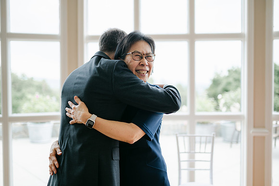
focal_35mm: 35
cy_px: 93
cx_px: 140
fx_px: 271
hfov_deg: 54.5
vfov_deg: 37.8
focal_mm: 35
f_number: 1.4
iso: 100
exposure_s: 1/1000
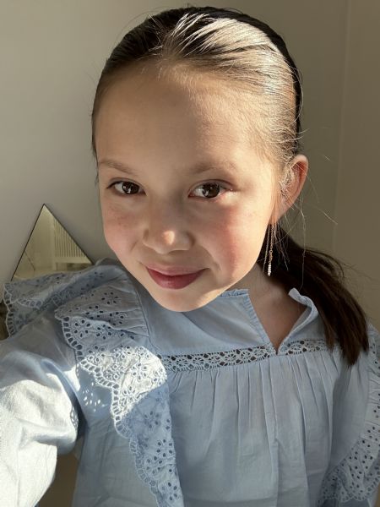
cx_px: 190
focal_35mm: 30
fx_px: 439
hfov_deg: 46.8
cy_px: 254
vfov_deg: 60.0
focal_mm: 2.69
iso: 25
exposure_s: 1/235
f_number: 1.9
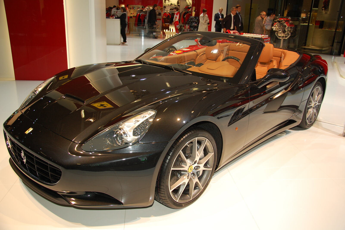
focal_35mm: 33
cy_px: 115
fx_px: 316
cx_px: 172
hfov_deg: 57.3
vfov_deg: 39.9
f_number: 4.5
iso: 200
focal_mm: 22
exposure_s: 1/80
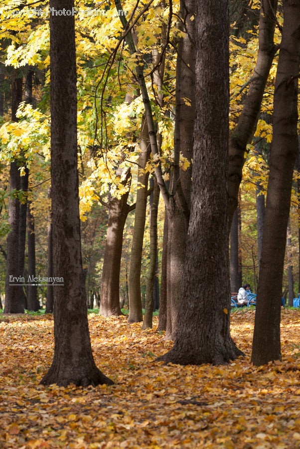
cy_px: 224
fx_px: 1871
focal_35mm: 150
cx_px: 150
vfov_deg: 13.7
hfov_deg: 9.2
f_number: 3.2
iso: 200
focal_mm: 100
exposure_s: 1/160
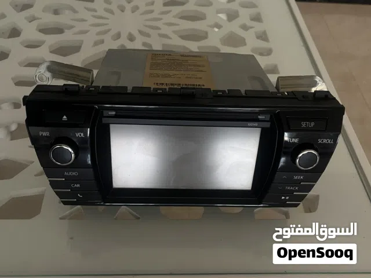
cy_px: 139
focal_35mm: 26
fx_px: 279
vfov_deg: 53.1
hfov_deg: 67.3
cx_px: 186
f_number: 1.6
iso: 250
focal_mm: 5.1
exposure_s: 1/60
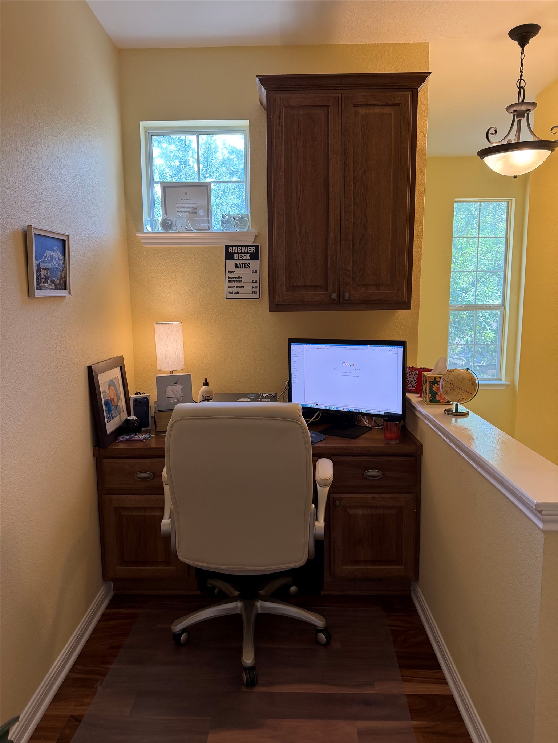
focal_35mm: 24
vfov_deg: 71.6
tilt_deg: -7.0
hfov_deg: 56.8
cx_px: 279
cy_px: 372
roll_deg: -0.9
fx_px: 516
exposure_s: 1/120
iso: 200
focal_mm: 6.76
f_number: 1.78
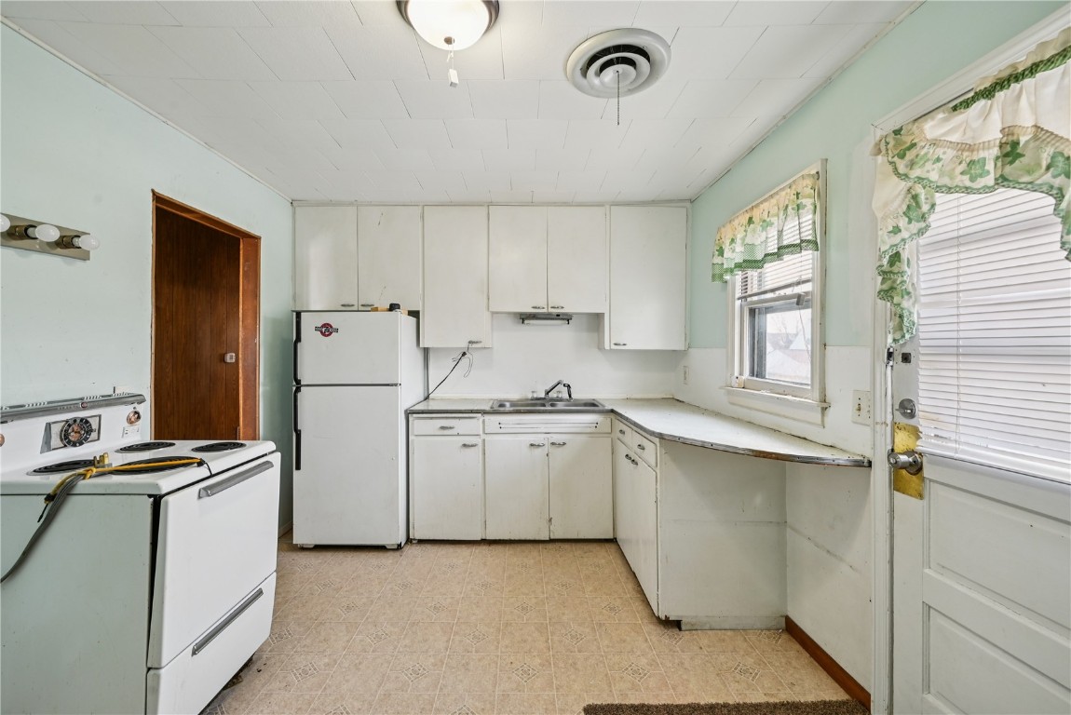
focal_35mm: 14
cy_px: 358
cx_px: 536
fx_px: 417
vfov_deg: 81.3
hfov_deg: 104.2
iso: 320
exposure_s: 1/15
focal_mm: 14
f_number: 8
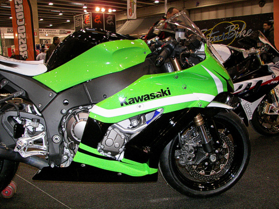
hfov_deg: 51.4
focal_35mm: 36
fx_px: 290
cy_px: 104
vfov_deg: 39.7
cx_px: 140
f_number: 2.8
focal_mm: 6
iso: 100
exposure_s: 1/30
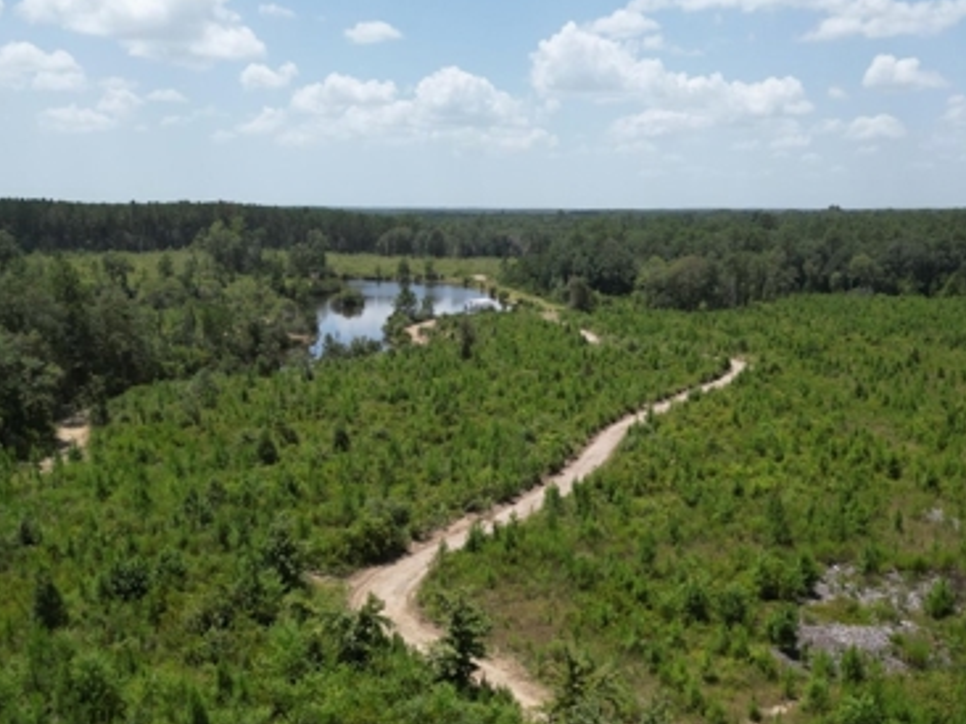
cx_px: 524
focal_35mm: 35
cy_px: 452
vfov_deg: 40.4
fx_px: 976
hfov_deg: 52.6
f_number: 1.7
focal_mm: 6.72
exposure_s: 1/3000
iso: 110
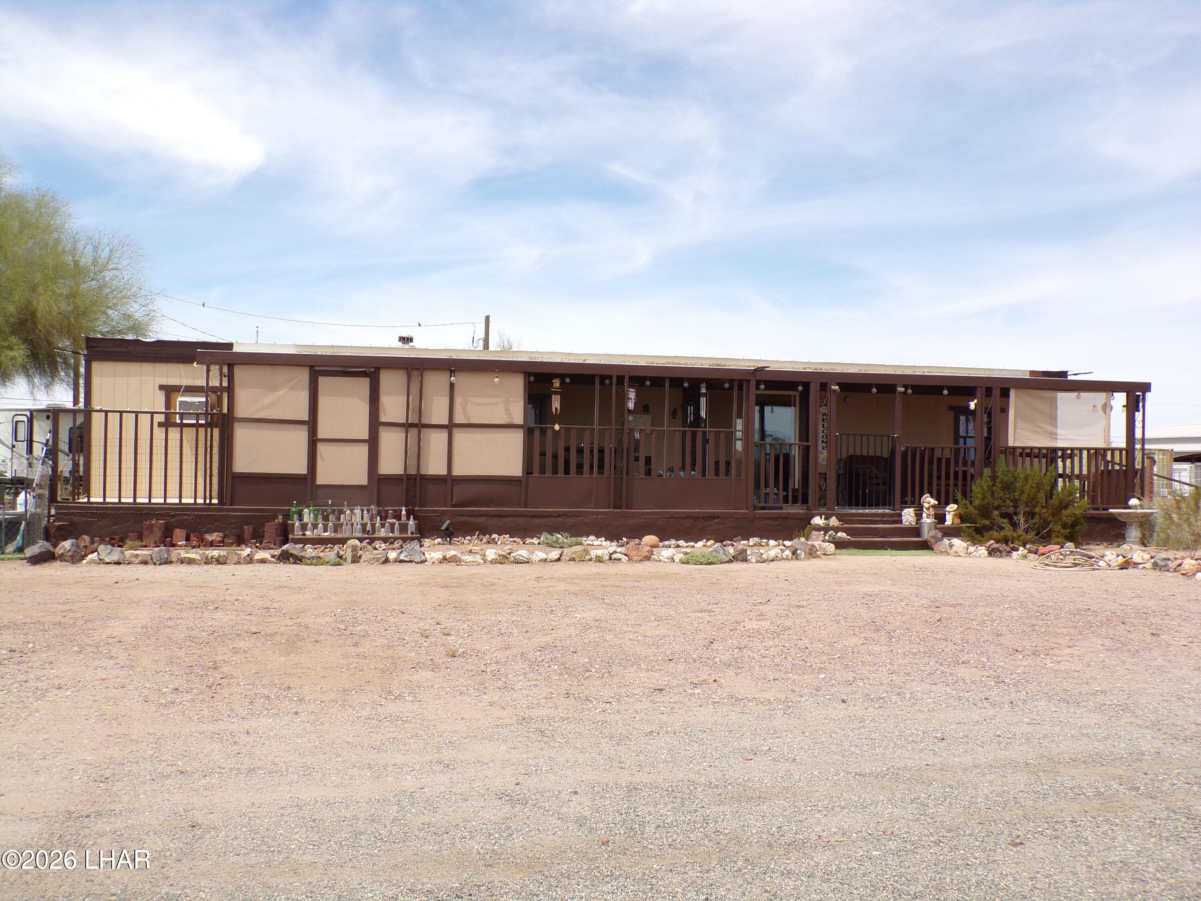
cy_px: 450
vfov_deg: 38.7
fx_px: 1284
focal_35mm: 37
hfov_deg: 50.1
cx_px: 600
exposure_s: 1/500
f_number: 4.7
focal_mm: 6.6
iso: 80
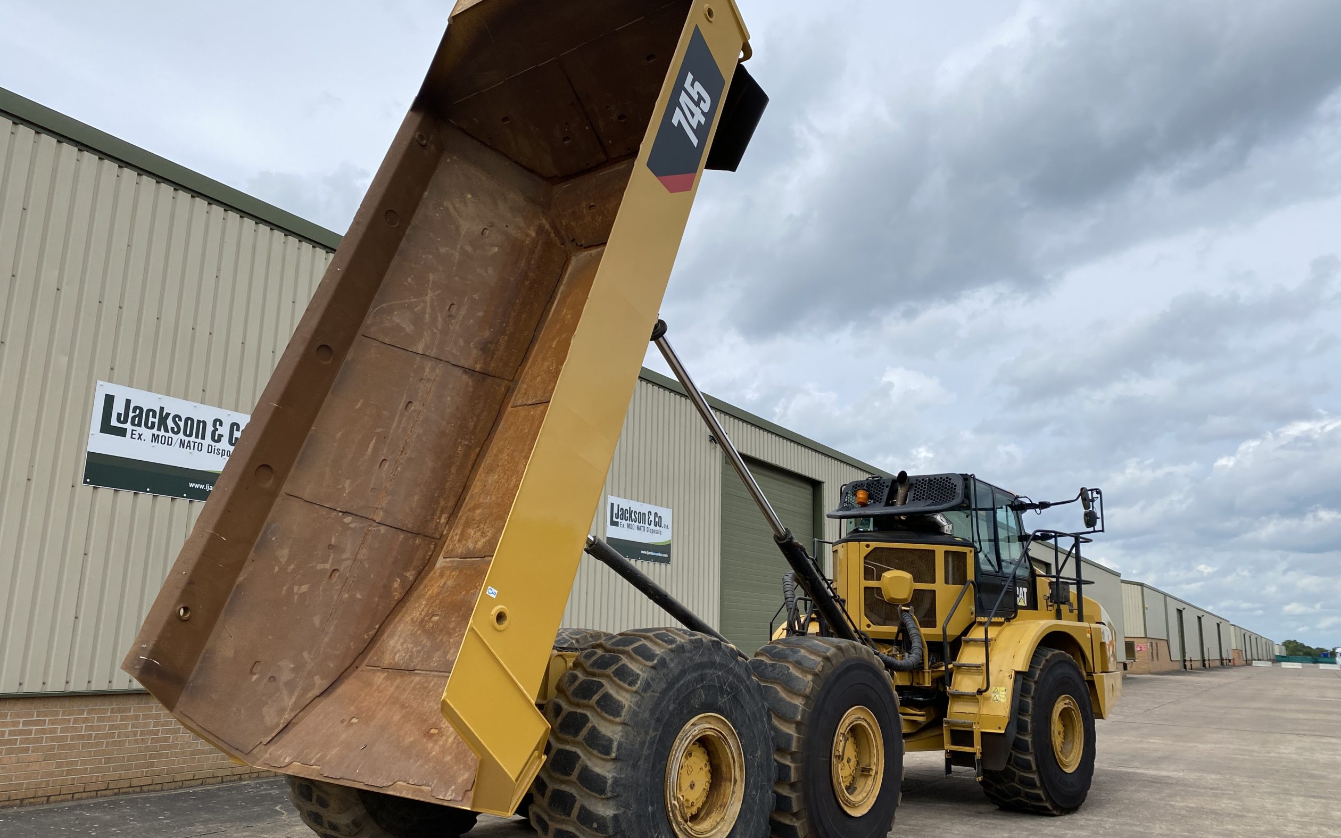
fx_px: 1023
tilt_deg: +14.1
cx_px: 670
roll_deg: -0.5
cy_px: 426
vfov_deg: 44.5
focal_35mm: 28
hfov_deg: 66.5
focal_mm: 4.25
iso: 32
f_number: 1.8
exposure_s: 1/4115
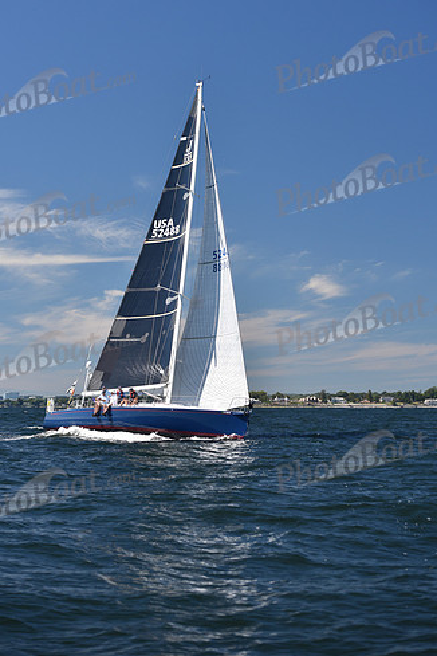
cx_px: 206
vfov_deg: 24.4
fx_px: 1511
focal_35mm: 83
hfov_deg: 16.5
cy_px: 271
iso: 200
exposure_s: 1/800
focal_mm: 70
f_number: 3.5
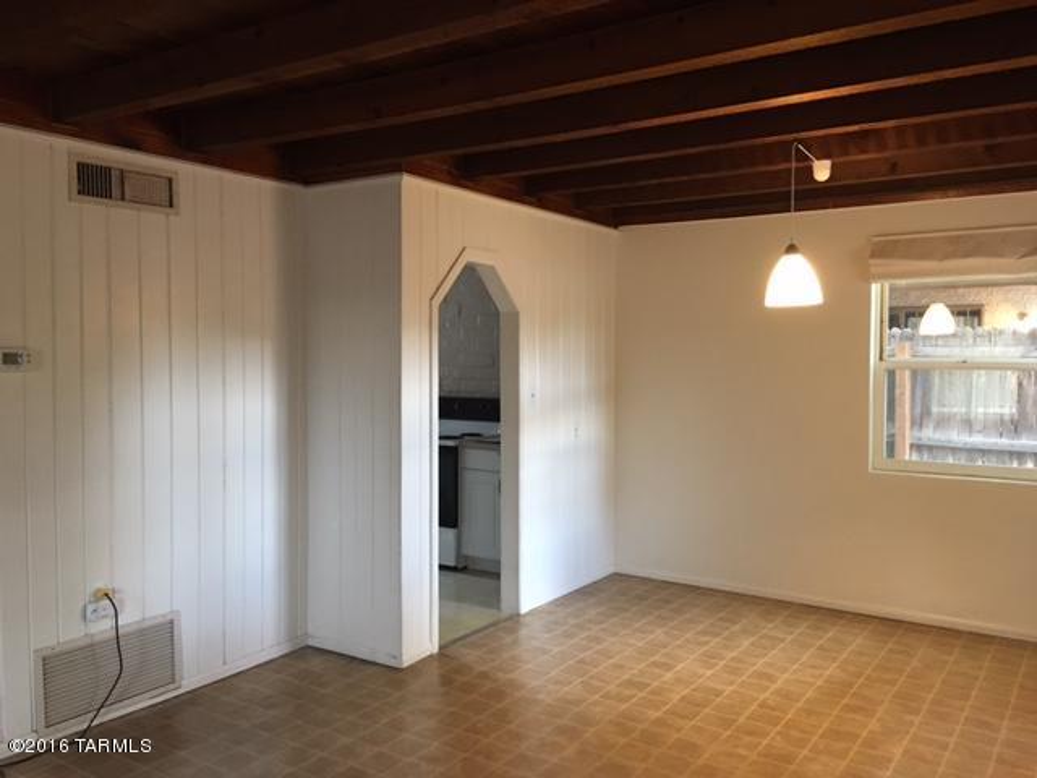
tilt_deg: -1.9
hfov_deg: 61.7
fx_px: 869
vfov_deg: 48.2
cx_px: 518
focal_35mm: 29
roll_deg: -0.4
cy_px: 389
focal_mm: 4.15
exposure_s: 1/10
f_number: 2.2
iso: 80
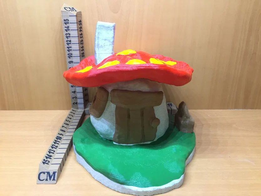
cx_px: 130
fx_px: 219
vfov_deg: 48.2
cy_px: 98
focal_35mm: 29
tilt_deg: -20.8
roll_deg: -1.4
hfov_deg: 61.7
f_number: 2.2
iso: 125
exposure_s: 1/8
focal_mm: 4.15
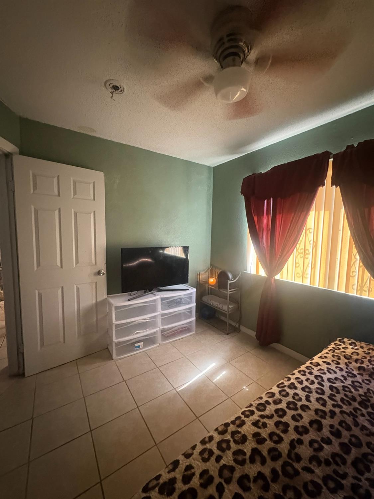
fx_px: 202
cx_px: 187
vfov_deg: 102.1
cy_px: 250
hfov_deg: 85.7
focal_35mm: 14
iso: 1000
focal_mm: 2.22
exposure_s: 1/30
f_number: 2.2
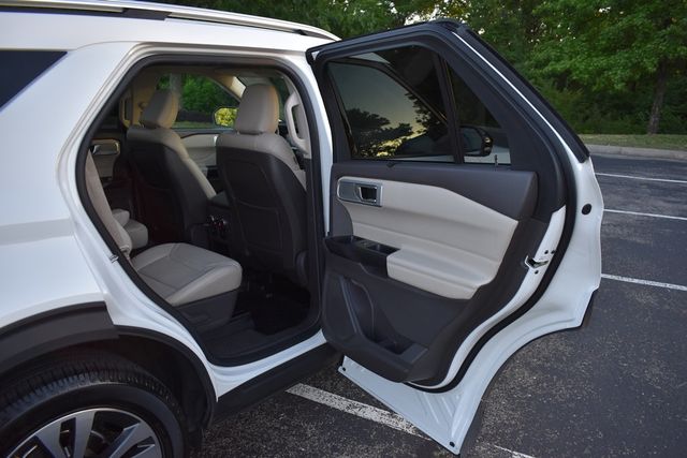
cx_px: 344
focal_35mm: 27
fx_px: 515
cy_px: 229
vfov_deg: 48.0
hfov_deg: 67.4
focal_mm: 18
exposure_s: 1/250
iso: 400
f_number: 3.5
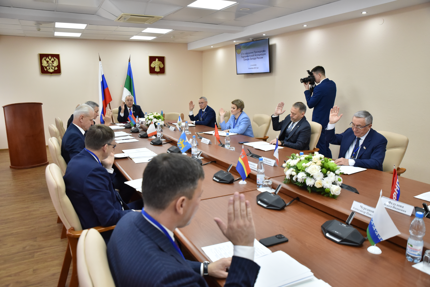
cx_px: 215
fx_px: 311
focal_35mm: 26
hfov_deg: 69.4
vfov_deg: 49.6
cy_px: 144
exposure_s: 1/400
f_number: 6.3
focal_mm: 26
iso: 3200
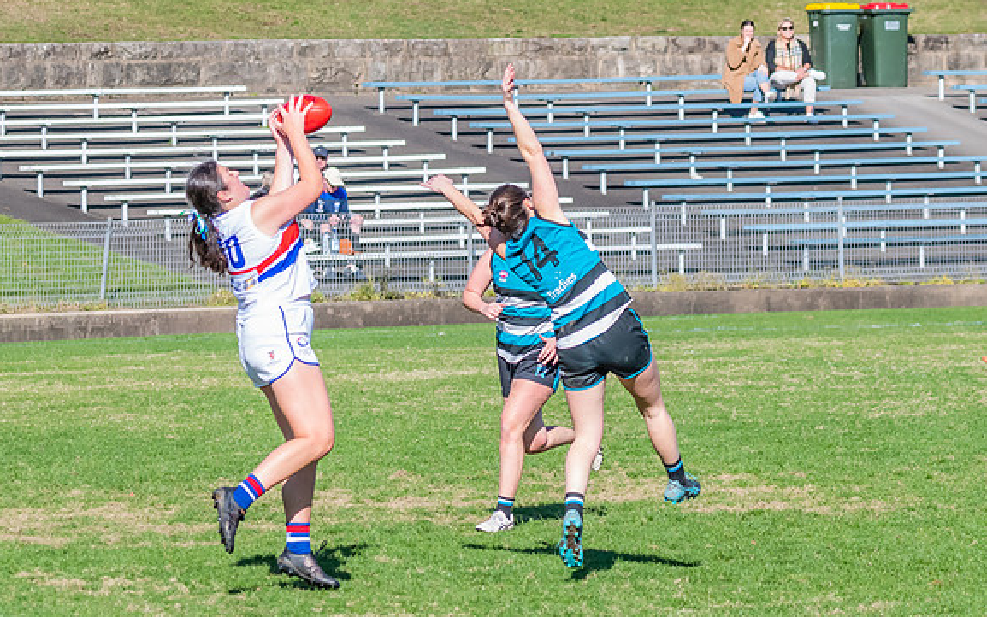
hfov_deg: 5.5
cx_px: 431
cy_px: 394
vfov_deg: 3.5
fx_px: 10225
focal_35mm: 380
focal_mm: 160
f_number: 8
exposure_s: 1/1600
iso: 800
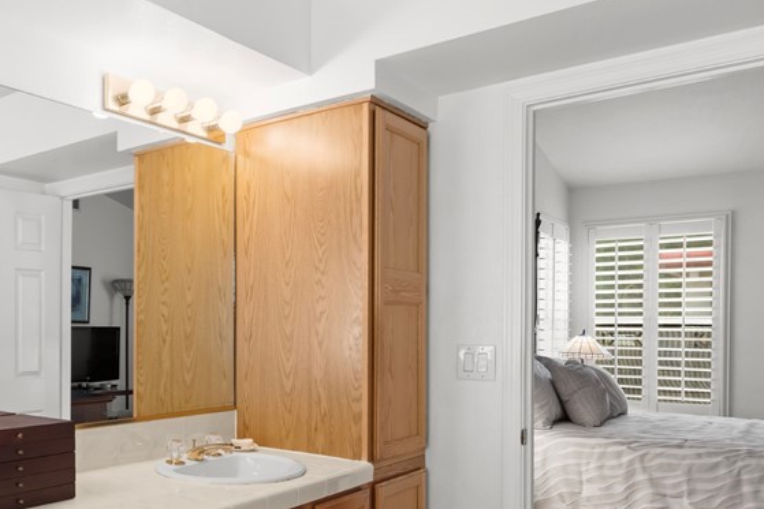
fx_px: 700
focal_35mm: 33
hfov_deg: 51.9
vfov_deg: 39.5
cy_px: 338
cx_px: 109
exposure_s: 1/6
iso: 400
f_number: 8
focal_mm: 17
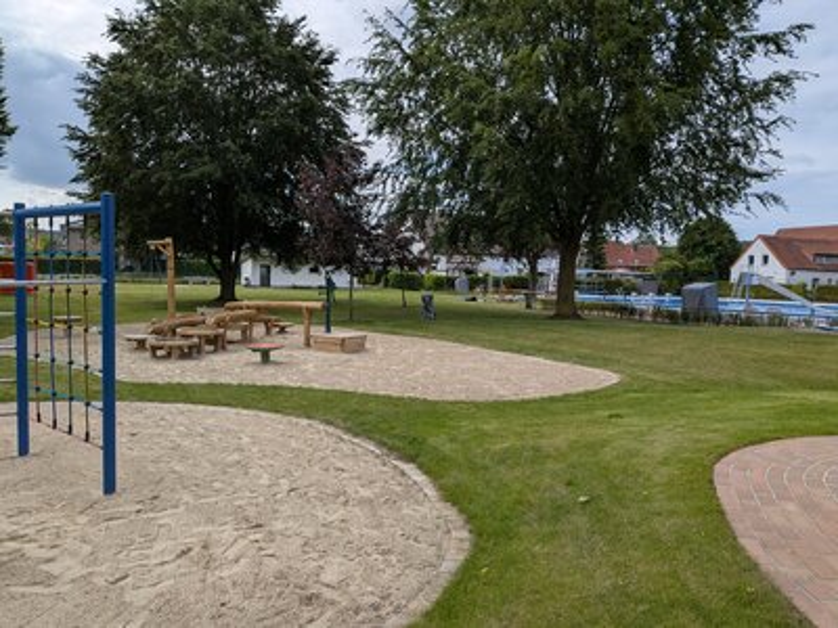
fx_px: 581
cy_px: 314
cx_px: 419
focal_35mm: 24
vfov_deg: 56.8
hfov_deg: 71.6
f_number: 1.7
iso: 16
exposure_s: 1/1221
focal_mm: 4.53
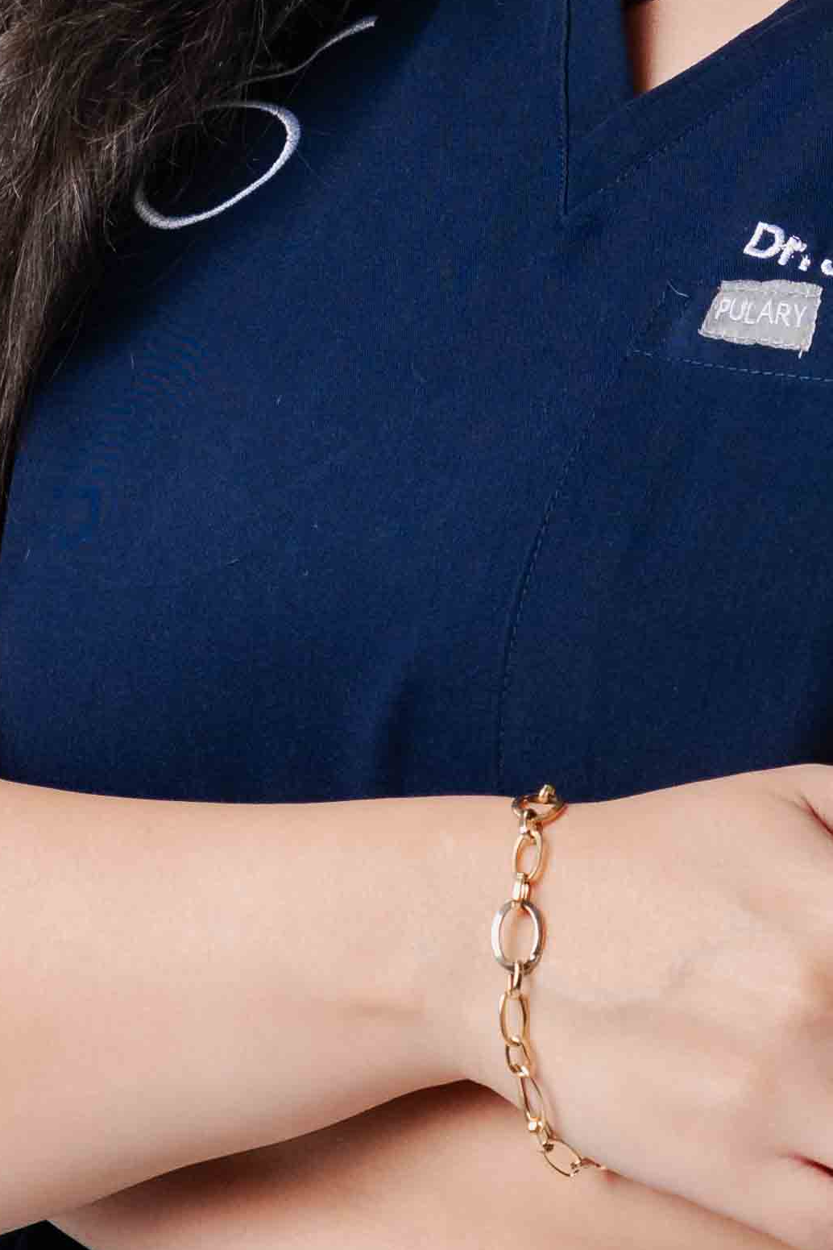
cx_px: 723
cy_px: 73
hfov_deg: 3.6
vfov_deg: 5.4
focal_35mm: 384
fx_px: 13327
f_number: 6.3
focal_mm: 85
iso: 1000
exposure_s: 1/250
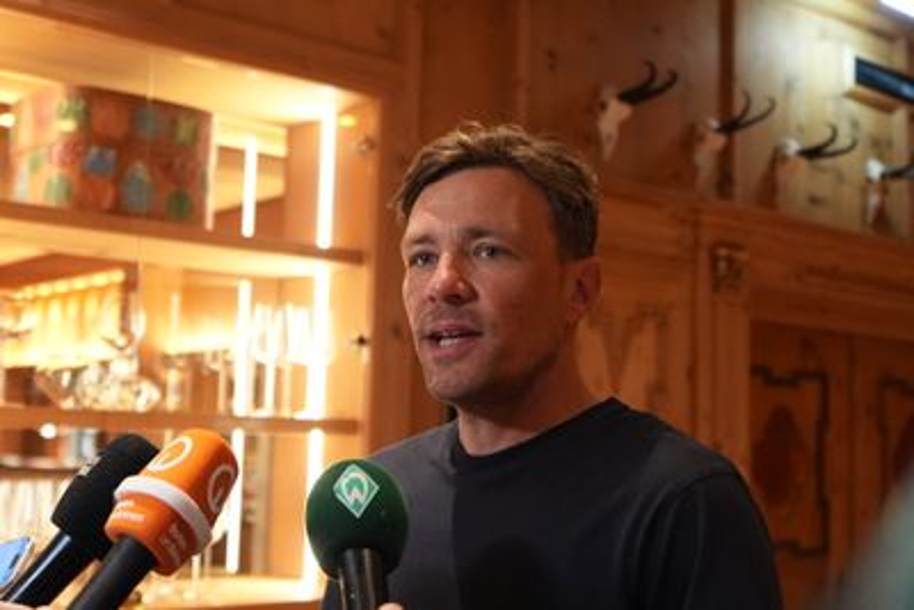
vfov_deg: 27.5
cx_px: 457
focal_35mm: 49
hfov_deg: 40.3
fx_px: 1244
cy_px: 305
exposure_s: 1/200
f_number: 2.8
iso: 3200
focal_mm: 33
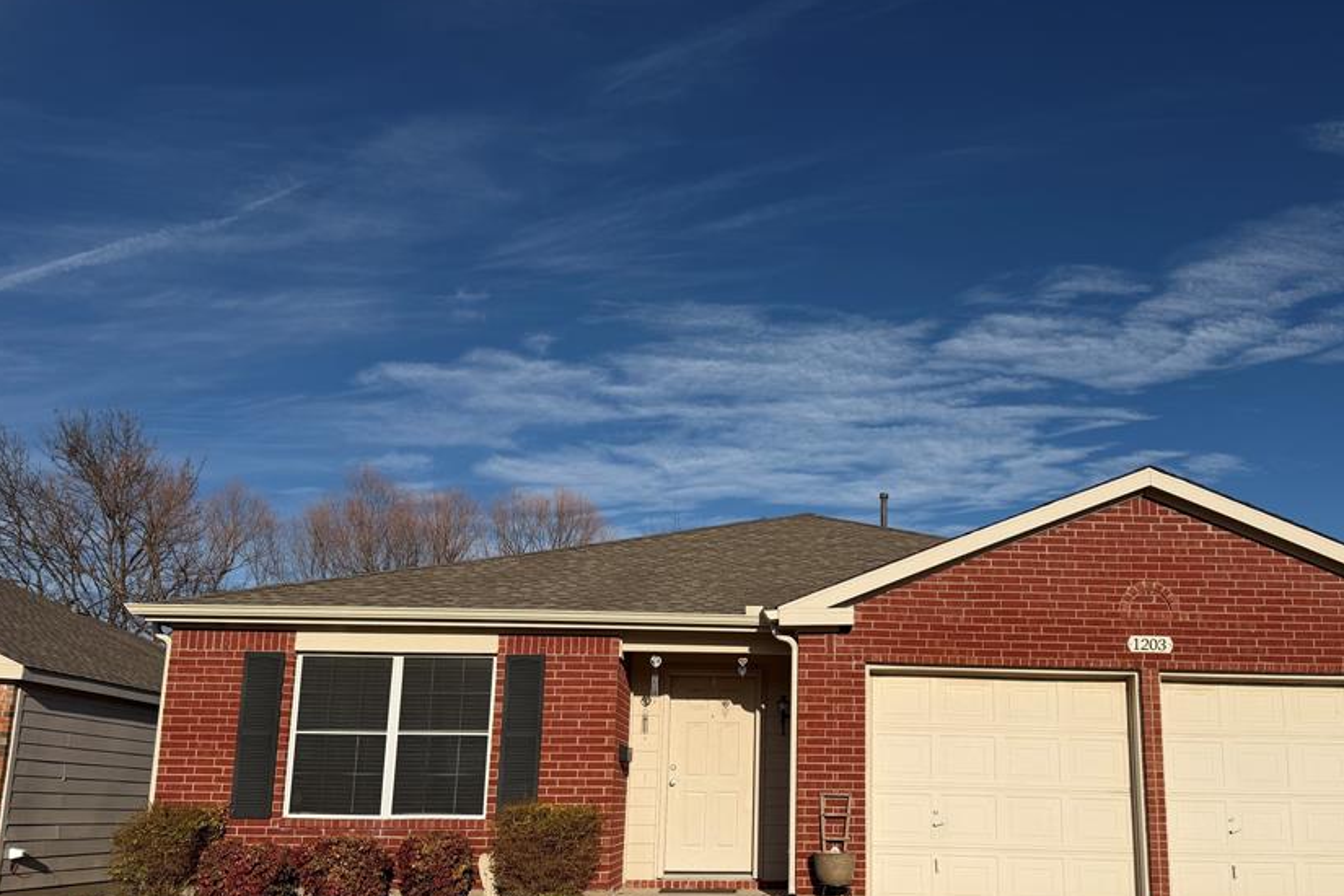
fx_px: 1157
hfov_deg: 59.8
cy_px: 578
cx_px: 798
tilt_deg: +10.1
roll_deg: -0.8
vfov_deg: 41.9
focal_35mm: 31
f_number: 1.78
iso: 80
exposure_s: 1/9091
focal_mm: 6.76
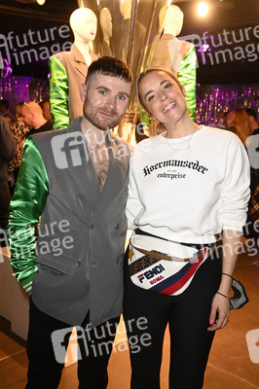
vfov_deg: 48.5
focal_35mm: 40
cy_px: 194
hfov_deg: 33.3
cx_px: 130
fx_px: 432
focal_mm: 40
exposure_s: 1/60
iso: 2000
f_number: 5.6
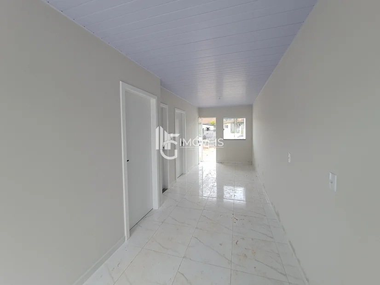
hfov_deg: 106.2
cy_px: 142
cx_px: 190
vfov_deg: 89.9
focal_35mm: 13
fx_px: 143
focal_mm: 1.74
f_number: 2.2
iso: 64
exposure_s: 1/60
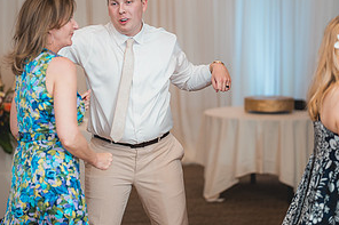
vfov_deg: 13.9
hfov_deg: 20.8
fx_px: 922
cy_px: 100
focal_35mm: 98
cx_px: 152
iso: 80
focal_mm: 50
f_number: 1.2
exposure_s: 1/250
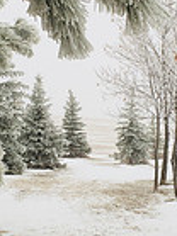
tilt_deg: +2.3
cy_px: 117
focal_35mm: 94
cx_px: 83
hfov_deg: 15.7
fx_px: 642
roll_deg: +0.1
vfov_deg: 20.9
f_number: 2.2
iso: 25
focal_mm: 4.15
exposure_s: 1/460
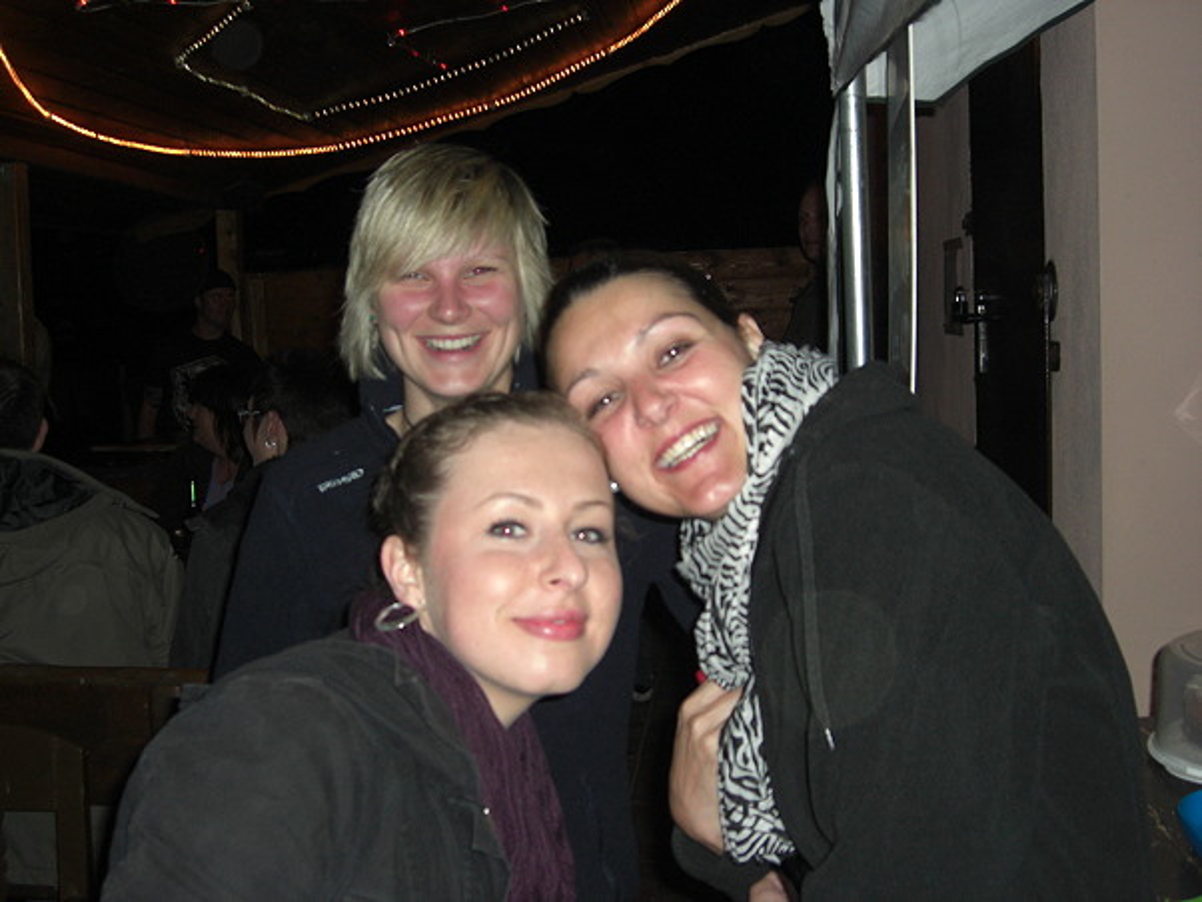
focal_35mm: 46
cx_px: 601
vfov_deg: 31.5
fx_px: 1598
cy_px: 451
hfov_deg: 41.2
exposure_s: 1/60
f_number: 3.1
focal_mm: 9.5
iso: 200
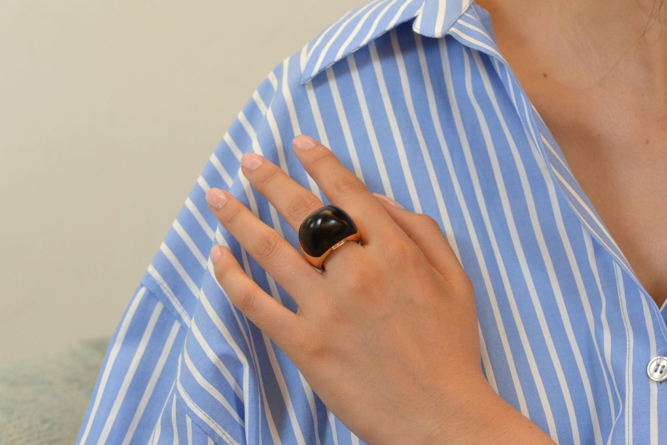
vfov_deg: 10.8
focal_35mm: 128
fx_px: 2362
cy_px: 222
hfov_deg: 16.1
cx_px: 334
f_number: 5.6
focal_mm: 85
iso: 1600
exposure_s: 1/125
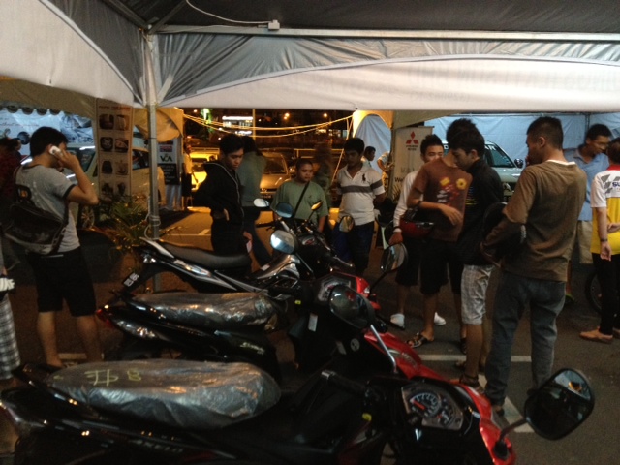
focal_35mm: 35
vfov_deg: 40.7
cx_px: 310
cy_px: 232
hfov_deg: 52.6
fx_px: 627
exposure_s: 1/20
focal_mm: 4.28
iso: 320
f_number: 2.4
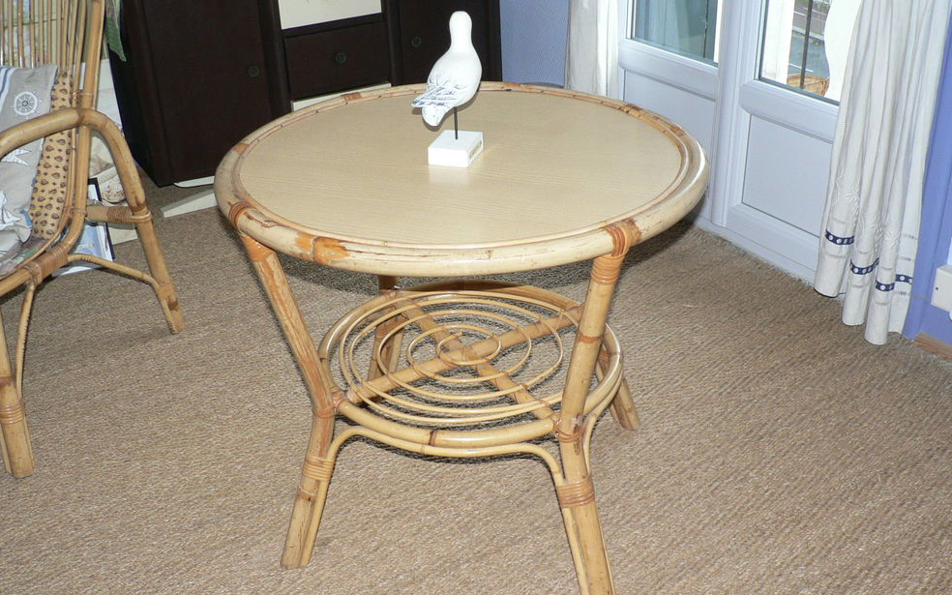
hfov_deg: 47.2
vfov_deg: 30.5
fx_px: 1090
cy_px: 322
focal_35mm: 42
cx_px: 477
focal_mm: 6.4
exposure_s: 1/60
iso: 150
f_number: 2.8
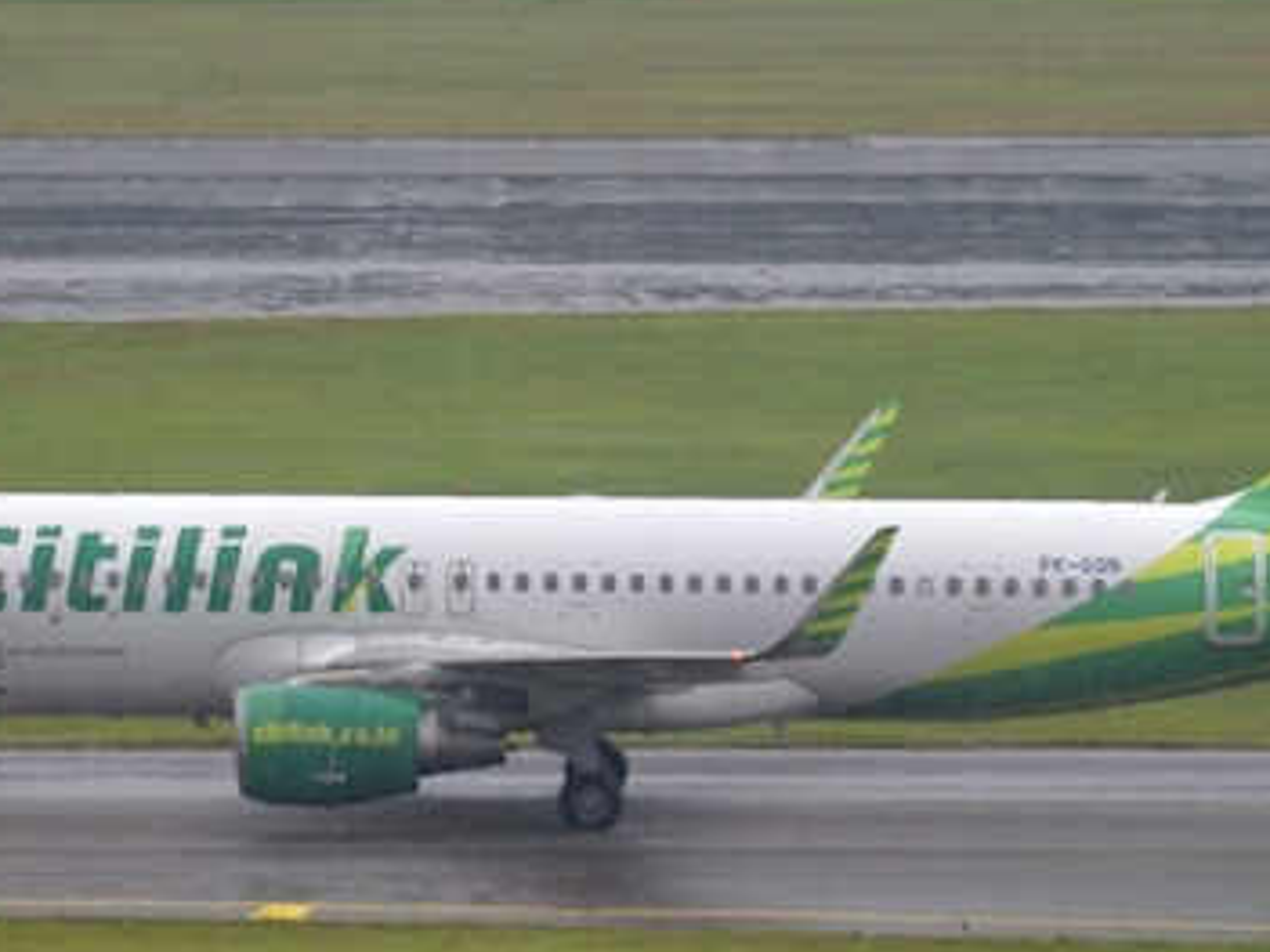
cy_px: 476
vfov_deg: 2.3
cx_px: 615
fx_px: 24133
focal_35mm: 658
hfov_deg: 3.0
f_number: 5.6
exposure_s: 1/200
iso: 250
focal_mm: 300
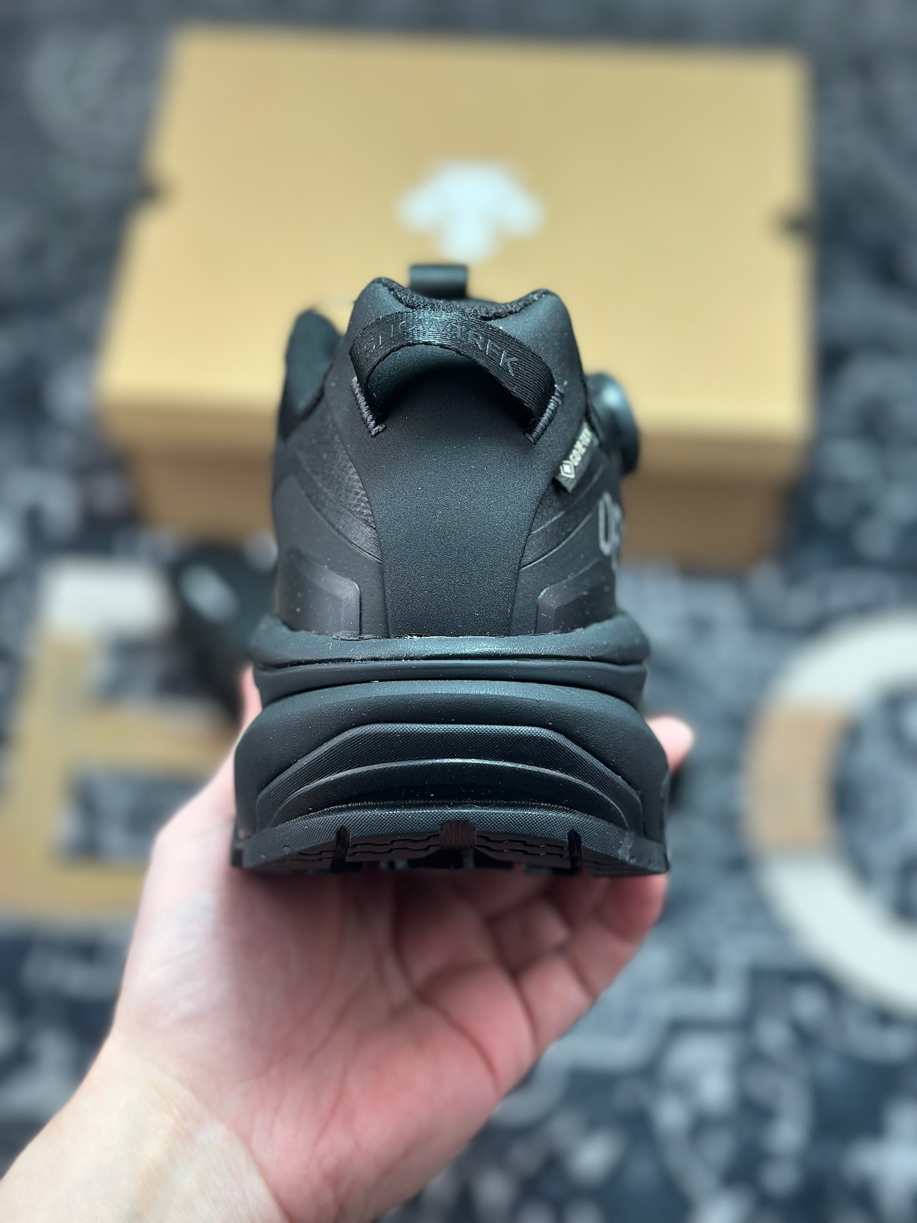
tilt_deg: -59.3
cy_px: 612
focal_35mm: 48
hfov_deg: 30.3
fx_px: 1695
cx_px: 458
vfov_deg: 39.7
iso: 80
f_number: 1.78
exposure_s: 1/331
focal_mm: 6.86
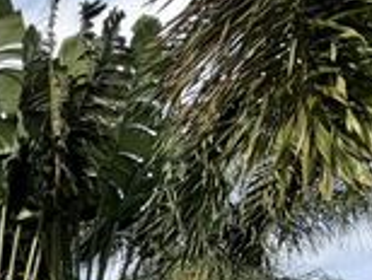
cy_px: 541
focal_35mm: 58
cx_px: -386
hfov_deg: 18.8
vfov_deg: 18.2
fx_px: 624
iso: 20
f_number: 2.2
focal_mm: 2.22
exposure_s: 1/789
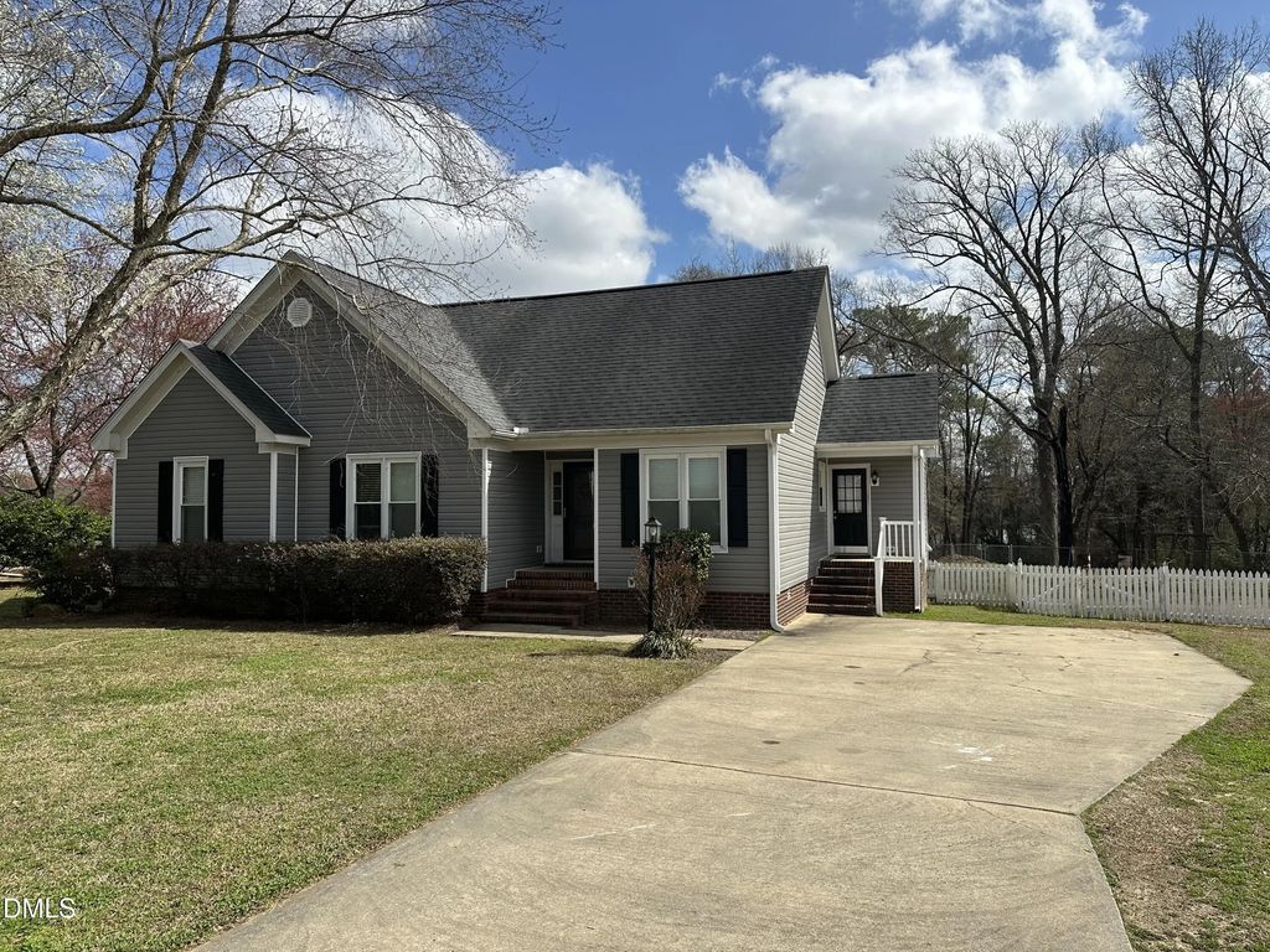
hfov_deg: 71.6
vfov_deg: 56.8
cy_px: 476
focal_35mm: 24
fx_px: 881
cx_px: 635
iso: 80
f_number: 1.78
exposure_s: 1/5525
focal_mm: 6.86
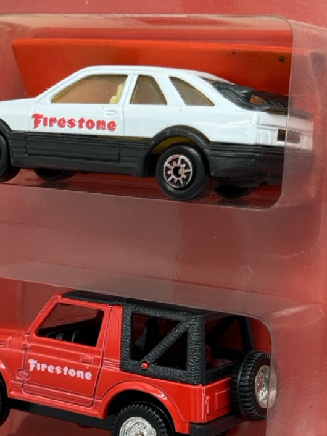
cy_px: 225
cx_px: 115
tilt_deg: -38.6
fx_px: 1095
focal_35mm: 87
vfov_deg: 22.5
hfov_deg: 17.0
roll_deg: -0.5
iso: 64
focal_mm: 6.76
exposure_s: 1/167
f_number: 1.78
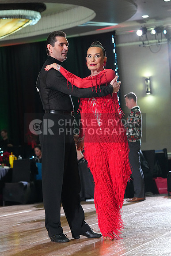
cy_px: 128
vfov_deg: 19.3
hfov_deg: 12.9
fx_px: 755
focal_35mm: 106
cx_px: 86
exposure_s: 1/400
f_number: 5
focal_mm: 106
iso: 8000
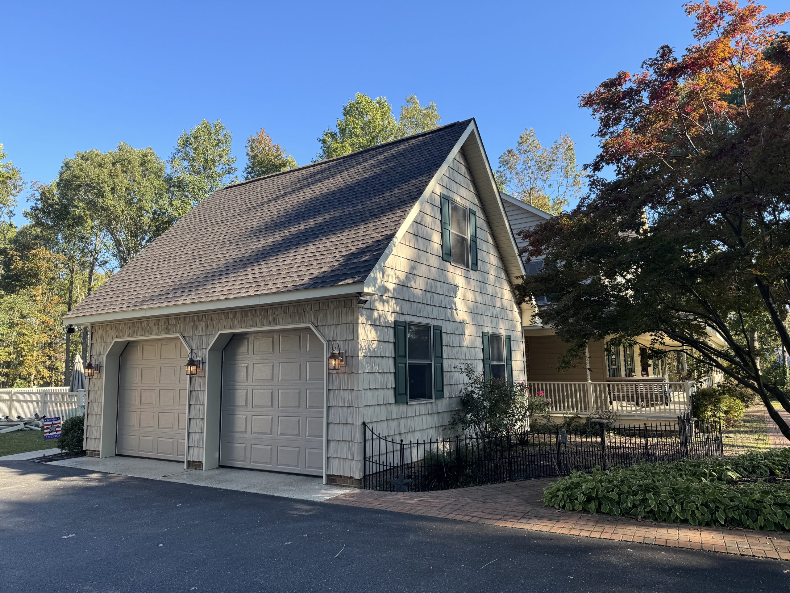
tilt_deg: +5.8
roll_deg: +2.0
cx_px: 395
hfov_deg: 71.6
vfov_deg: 56.8
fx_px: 548
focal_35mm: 24
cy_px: 296
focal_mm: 6.86
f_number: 1.78
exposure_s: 1/925
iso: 80
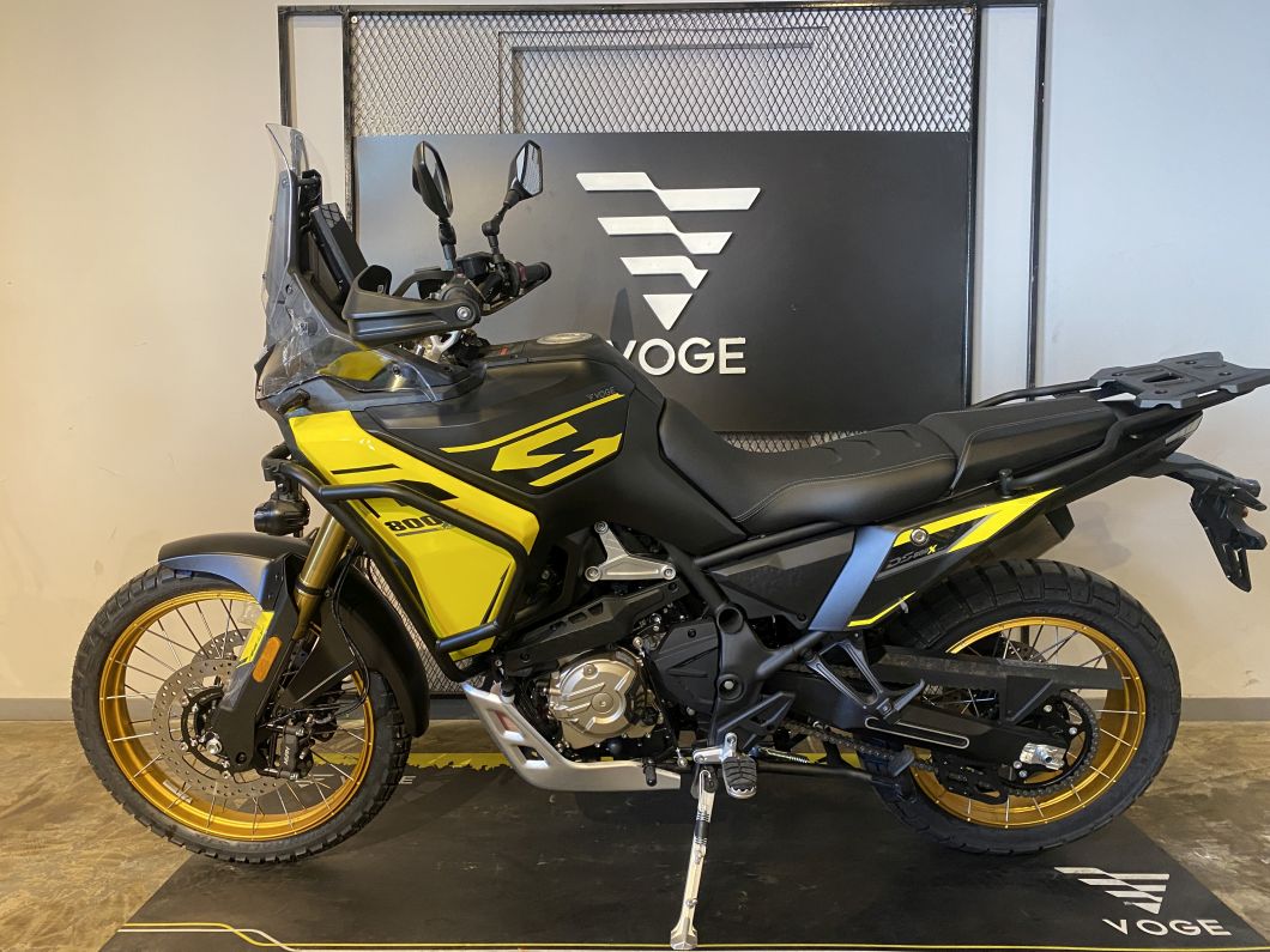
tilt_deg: -4.4
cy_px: 476
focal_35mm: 26
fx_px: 954
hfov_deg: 67.3
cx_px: 635
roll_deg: +0.4
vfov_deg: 53.1
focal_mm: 4.25
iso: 320
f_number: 1.8
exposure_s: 1/50
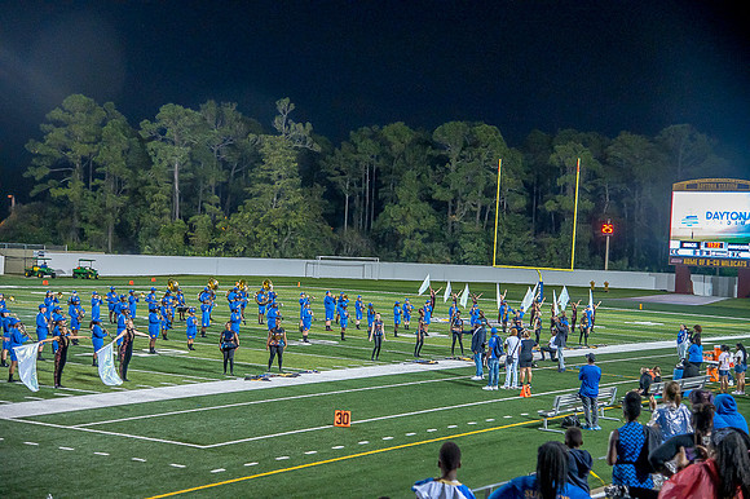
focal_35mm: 62
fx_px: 1291
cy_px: 250
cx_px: 375
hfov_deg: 32.4
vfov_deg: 21.9
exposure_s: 1/200
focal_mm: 62
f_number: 4
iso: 2000
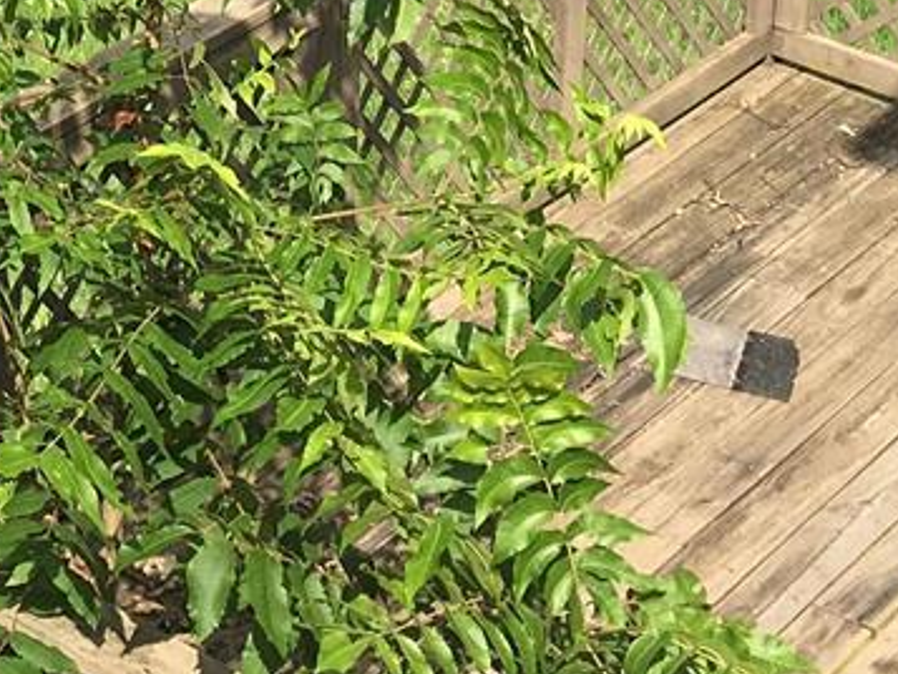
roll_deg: -2.6
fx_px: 3374
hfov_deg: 14.5
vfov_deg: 10.3
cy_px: -785
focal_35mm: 130
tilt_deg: -13.6
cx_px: -279
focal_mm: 4.15
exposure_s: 1/1282
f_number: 2.2
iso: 25
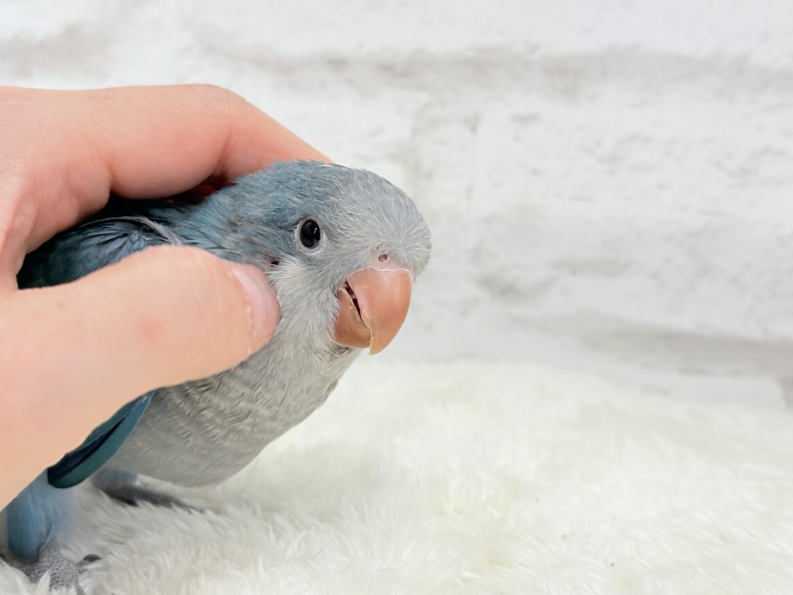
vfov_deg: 27.0
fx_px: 1237
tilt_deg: -10.6
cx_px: 382
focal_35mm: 54
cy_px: 302
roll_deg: -1.2
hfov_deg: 35.5
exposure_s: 1/50
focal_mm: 5.96
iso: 40
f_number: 1.6
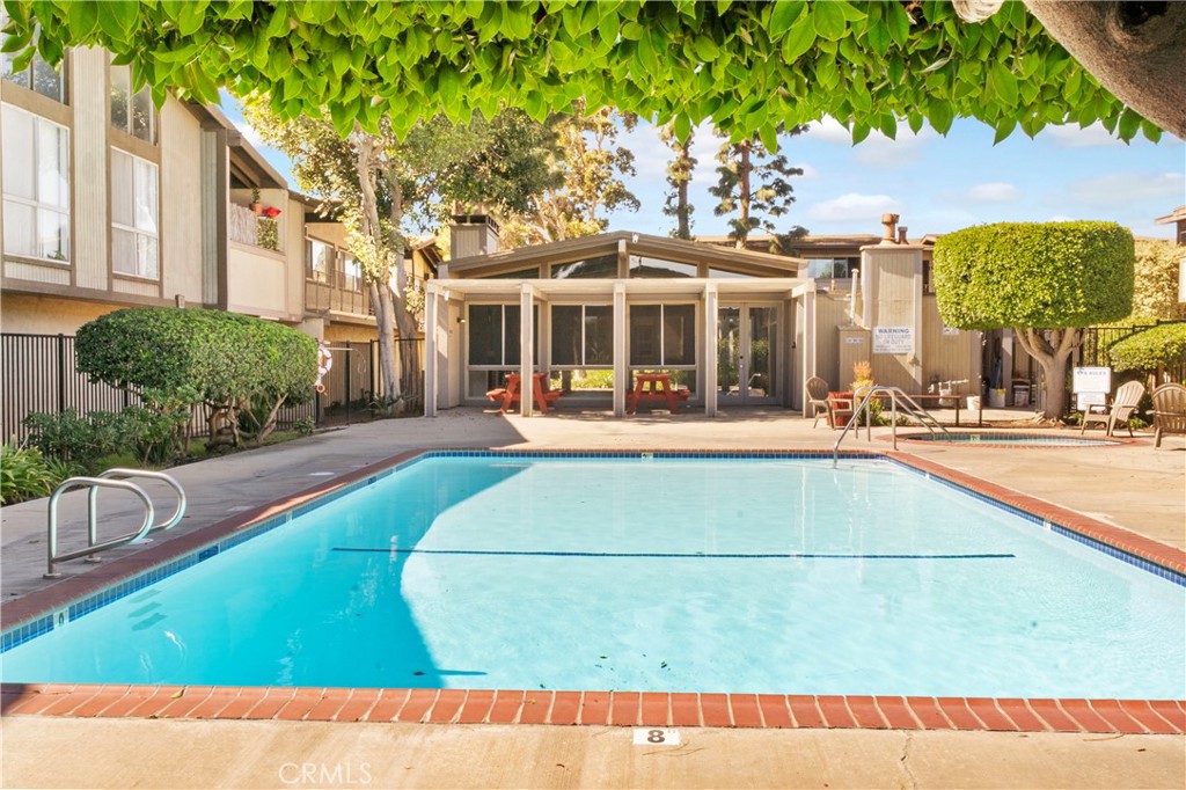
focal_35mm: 36
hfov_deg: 53.1
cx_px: 593
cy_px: 395
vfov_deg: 36.8
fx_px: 1186
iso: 400
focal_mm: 24
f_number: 22
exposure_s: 1/125
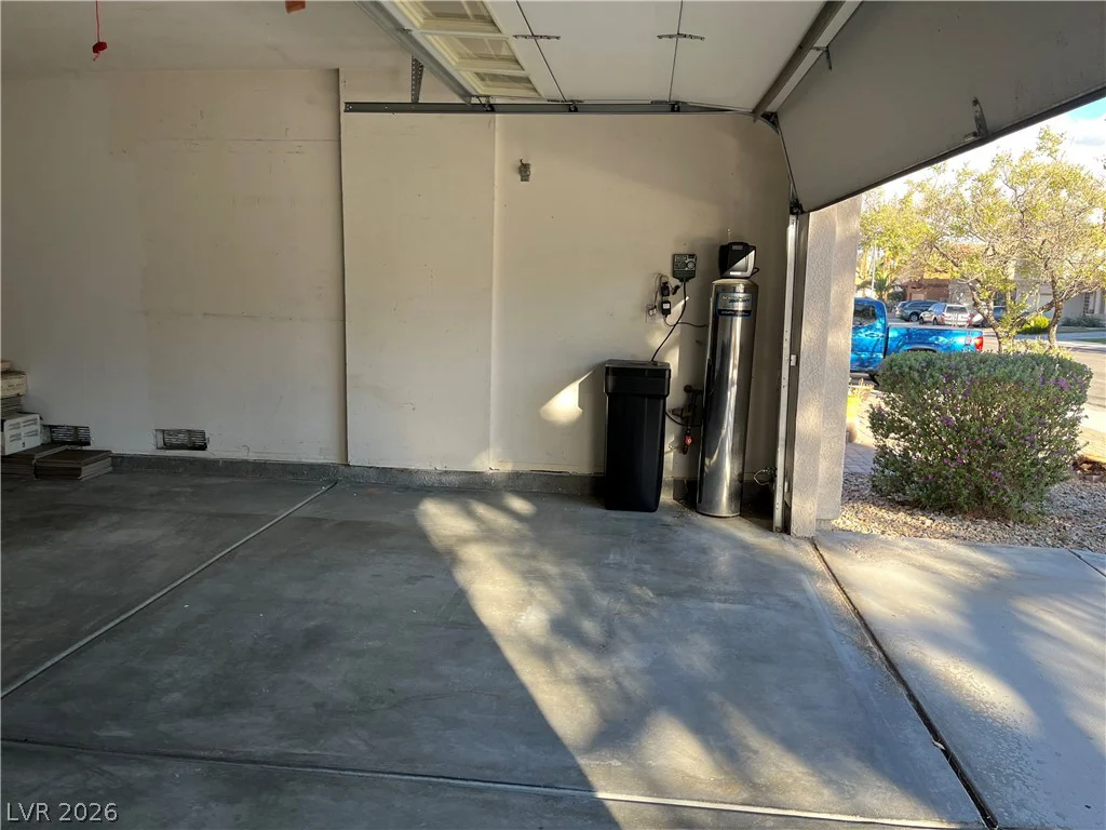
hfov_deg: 67.3
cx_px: 553
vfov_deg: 53.1
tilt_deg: -9.9
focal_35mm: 26
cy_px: 415
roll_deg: -1.6
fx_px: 831
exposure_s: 1/257
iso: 40
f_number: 1.6
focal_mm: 5.1
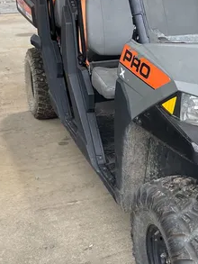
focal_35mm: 65
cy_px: 122
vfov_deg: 29.8
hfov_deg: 22.0
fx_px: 495
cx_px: 185
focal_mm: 4.2
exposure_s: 1/121
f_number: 1.6
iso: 100
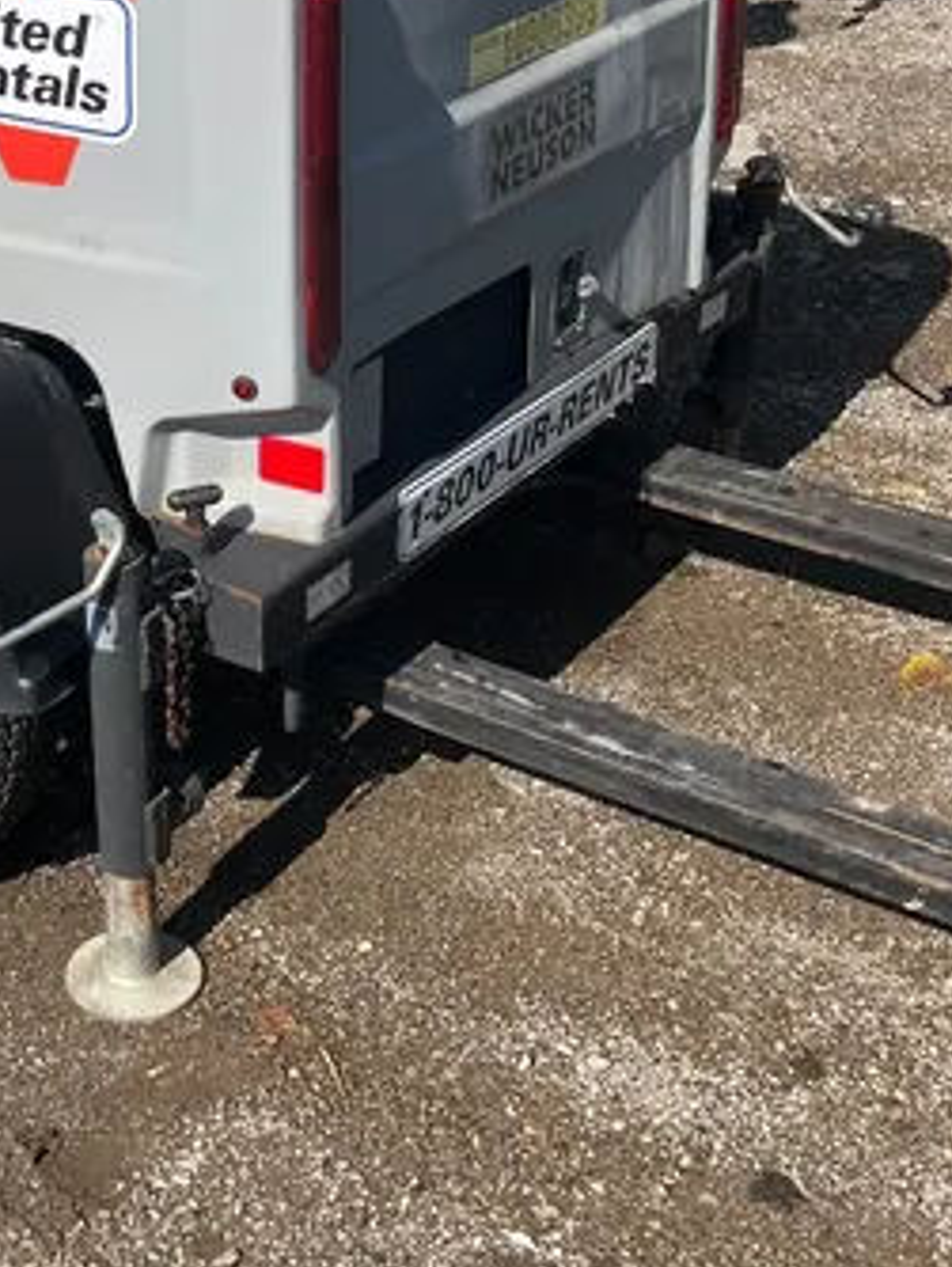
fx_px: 2087
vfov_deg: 33.3
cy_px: 362
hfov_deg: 24.8
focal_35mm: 57
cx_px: 61
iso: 50
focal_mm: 5.1
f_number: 1.6
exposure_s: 1/3745
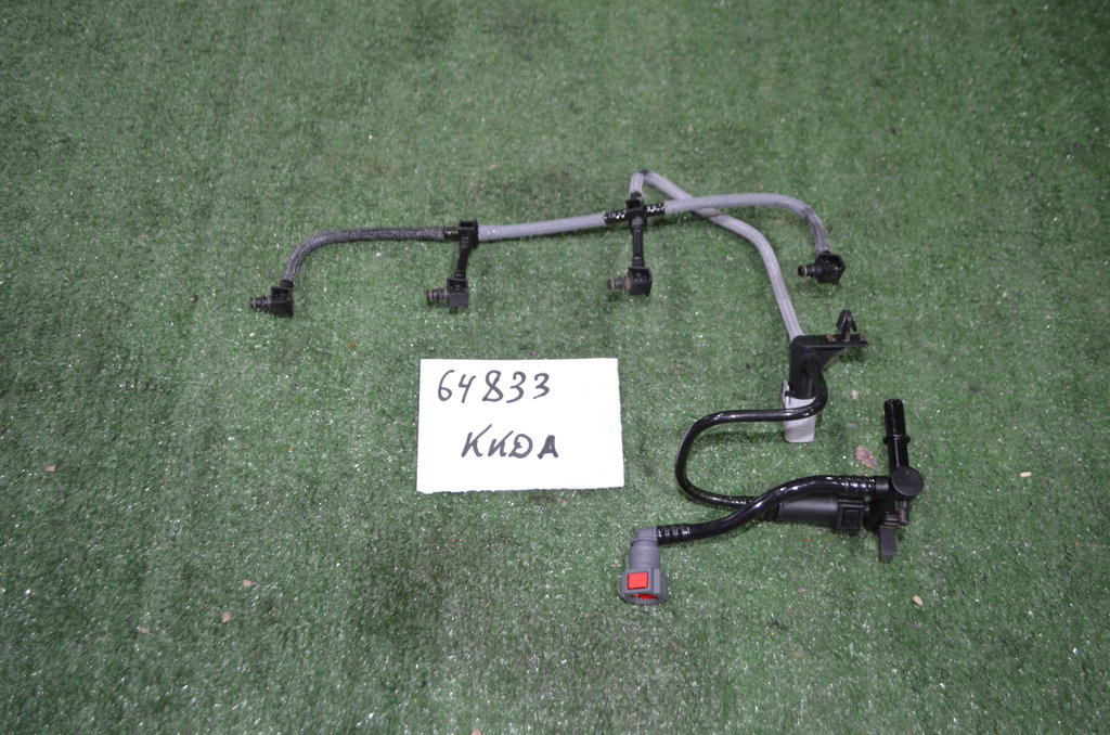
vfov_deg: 43.4
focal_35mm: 30
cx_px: 555
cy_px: 368
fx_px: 923
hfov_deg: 62.0
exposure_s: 1/60
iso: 640
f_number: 3.8
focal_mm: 20
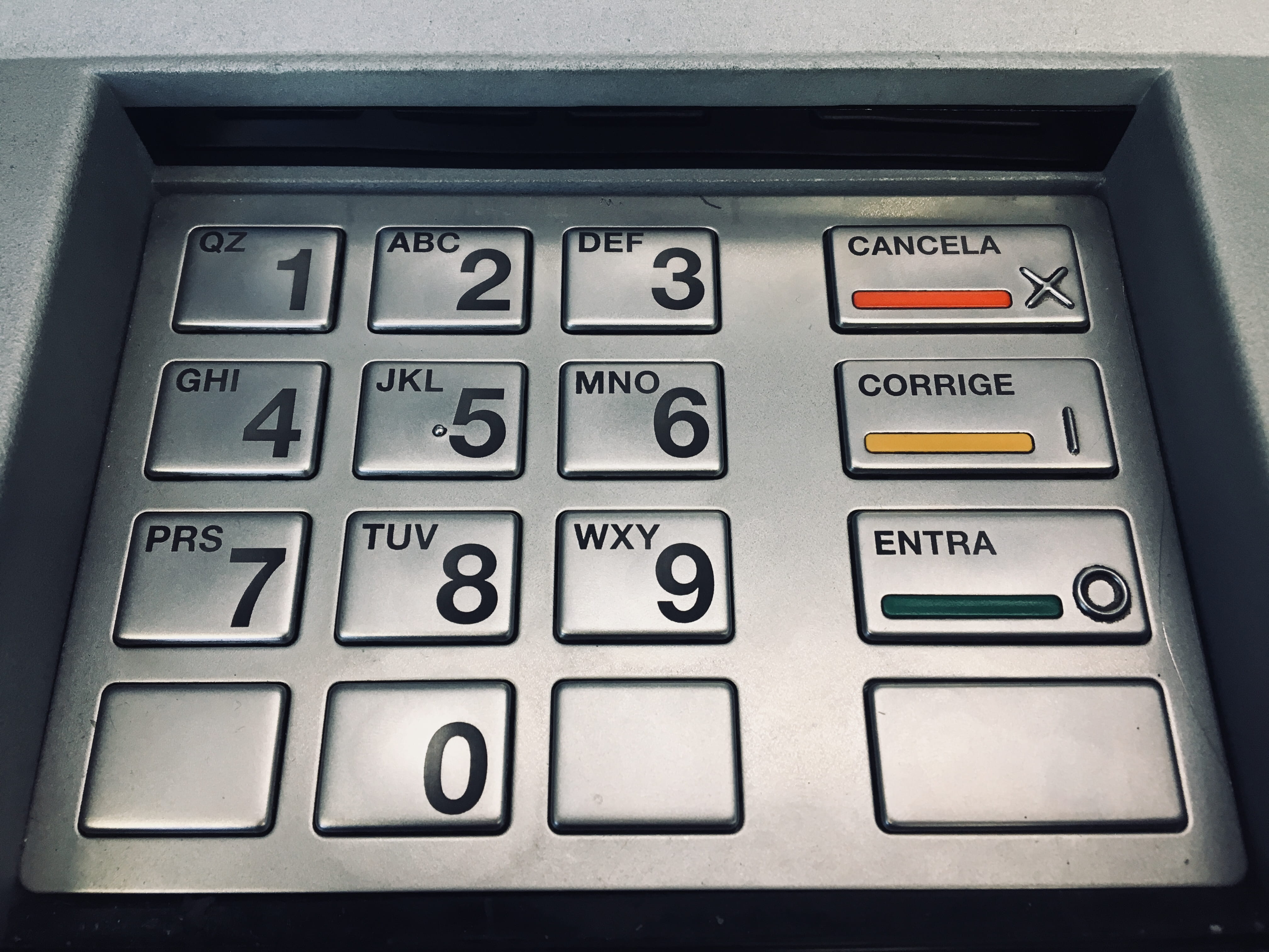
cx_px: 634
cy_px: 476
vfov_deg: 48.2
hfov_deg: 61.7
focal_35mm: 29
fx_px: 1063
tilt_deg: -55.3
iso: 64
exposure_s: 1/30
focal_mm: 4.15
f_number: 2.2
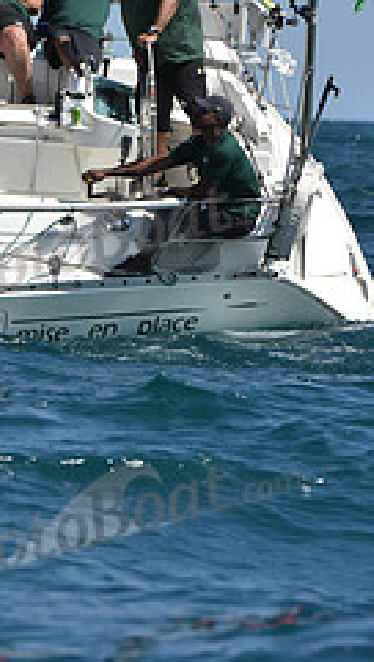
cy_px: 136
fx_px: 8635
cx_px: -226
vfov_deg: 4.4
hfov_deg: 2.5
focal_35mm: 491
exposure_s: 1/1600
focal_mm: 195
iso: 250
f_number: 7.1
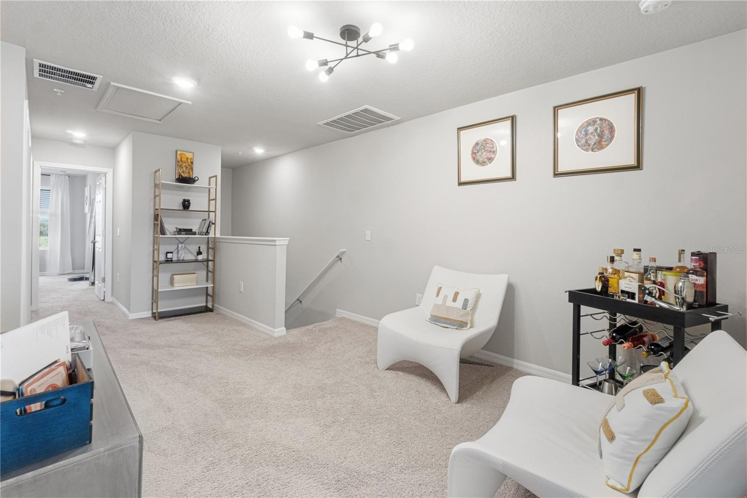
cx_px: 374
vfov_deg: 77.3
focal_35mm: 15
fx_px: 311
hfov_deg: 100.4
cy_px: 249
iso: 100
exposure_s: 1/3
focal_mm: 10
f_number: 9
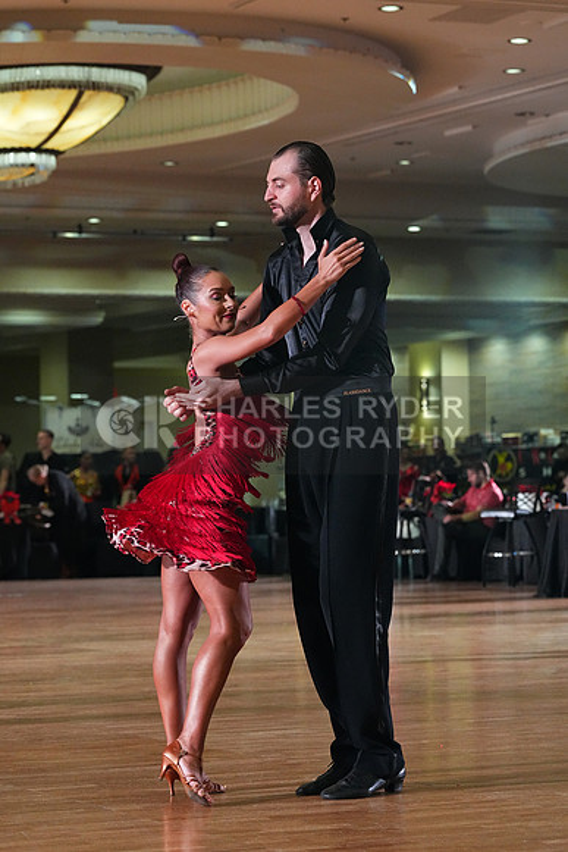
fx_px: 2720
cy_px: 426
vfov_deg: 17.8
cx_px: 284
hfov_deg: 11.9
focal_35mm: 115
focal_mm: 115
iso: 8000
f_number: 5.6
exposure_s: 1/400
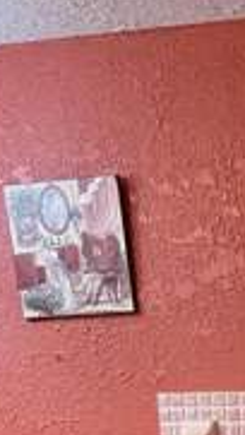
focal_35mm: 100
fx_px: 1153
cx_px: 425
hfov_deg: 11.4
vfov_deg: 18.1
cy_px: 716
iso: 320
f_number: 1.6
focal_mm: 4.2
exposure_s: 1/60
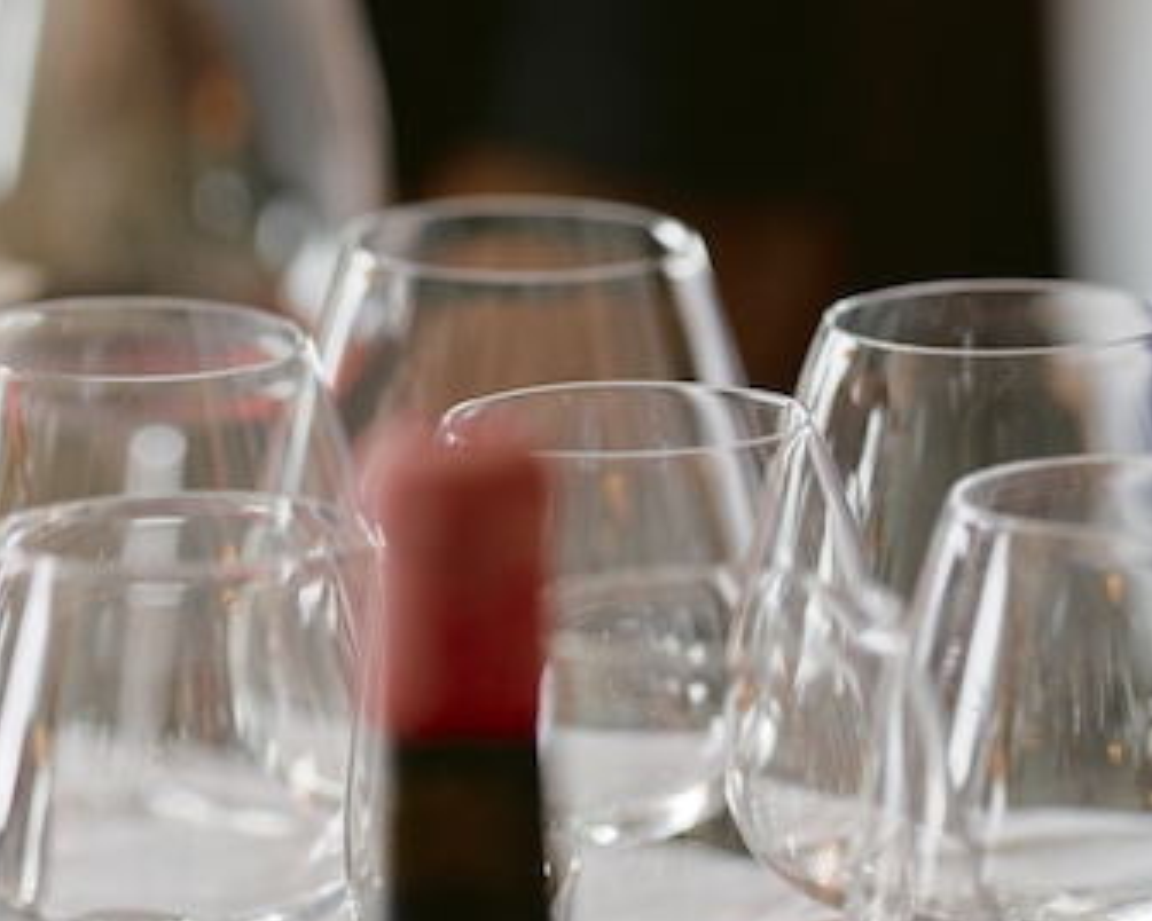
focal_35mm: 454
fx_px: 15479
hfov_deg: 4.3
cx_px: -48
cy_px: 326
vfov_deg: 3.4
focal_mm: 135
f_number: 1.8
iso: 1000
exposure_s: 1/250
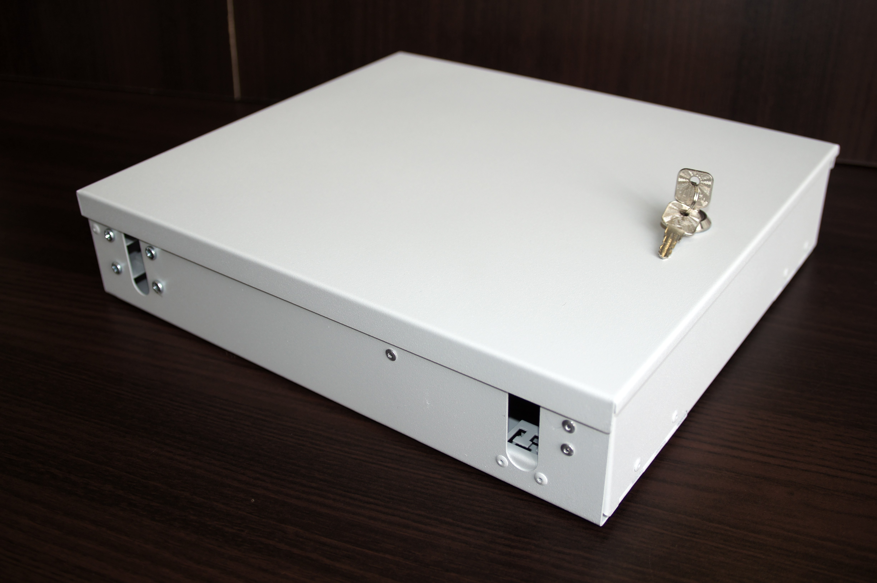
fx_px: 876
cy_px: 292
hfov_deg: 53.2
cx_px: 438
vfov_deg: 36.8
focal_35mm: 36
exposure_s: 1/60
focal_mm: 24
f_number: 4
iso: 100
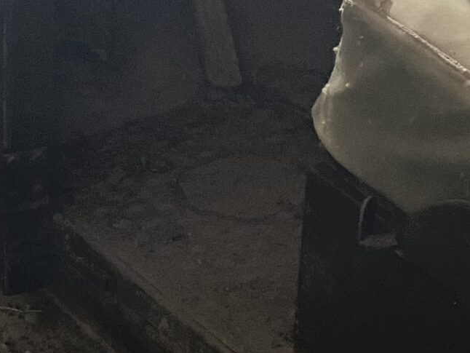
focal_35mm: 103
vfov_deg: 14.3
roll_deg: -1.4
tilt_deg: -24.8
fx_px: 1399
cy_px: 116
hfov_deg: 18.7
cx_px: 30
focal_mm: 4.25
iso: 1000
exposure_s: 1/30
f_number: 1.8
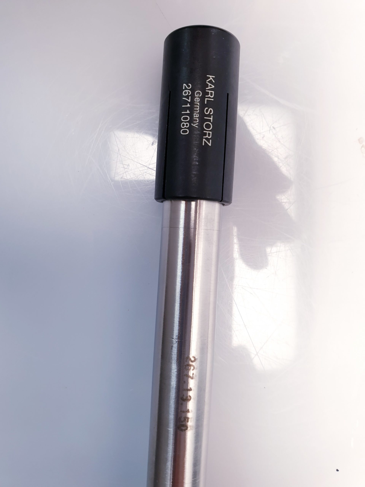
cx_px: 182
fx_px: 366
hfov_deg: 53.1
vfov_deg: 67.3
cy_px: 244
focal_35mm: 26
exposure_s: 1/50
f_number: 2.4
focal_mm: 4.3
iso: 125
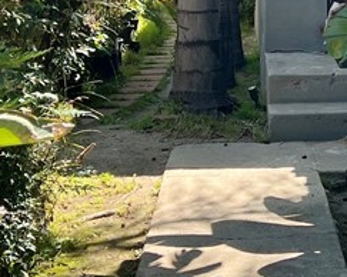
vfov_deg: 14.0
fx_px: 1098
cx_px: 403
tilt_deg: -2.7
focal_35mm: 107
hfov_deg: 17.2
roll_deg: -0.8
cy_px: -36
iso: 50
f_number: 1.5
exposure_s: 1/808
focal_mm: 5.7
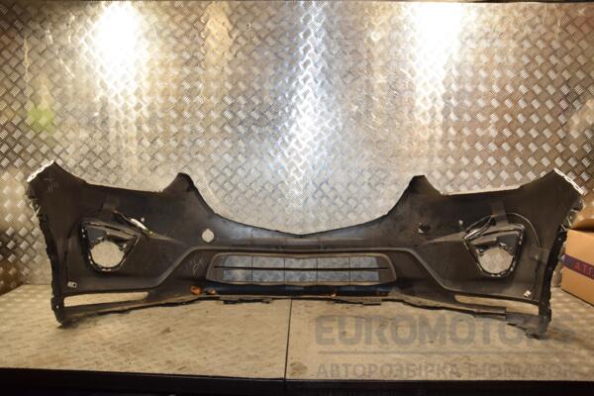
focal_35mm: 32
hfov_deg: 59.5
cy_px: 198
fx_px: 520
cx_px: 297
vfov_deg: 41.7
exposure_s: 1/200
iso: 800
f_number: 6.3
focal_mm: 21
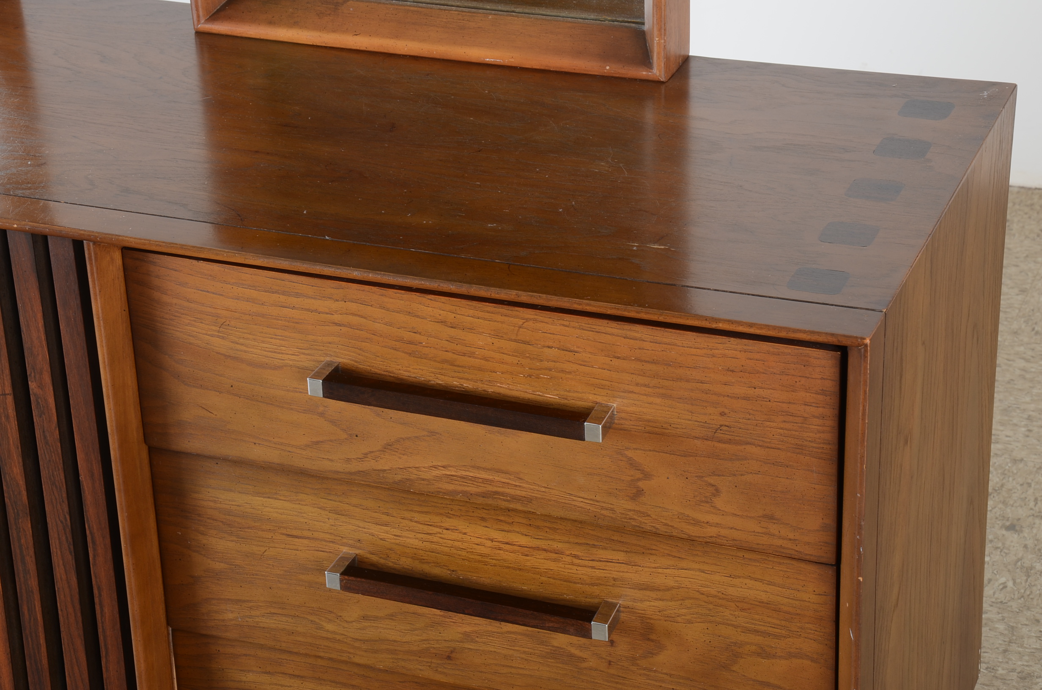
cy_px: 345
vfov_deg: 15.6
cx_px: 521
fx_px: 2513
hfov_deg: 23.4
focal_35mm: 87
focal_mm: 58
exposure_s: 1/160
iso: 125
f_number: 11
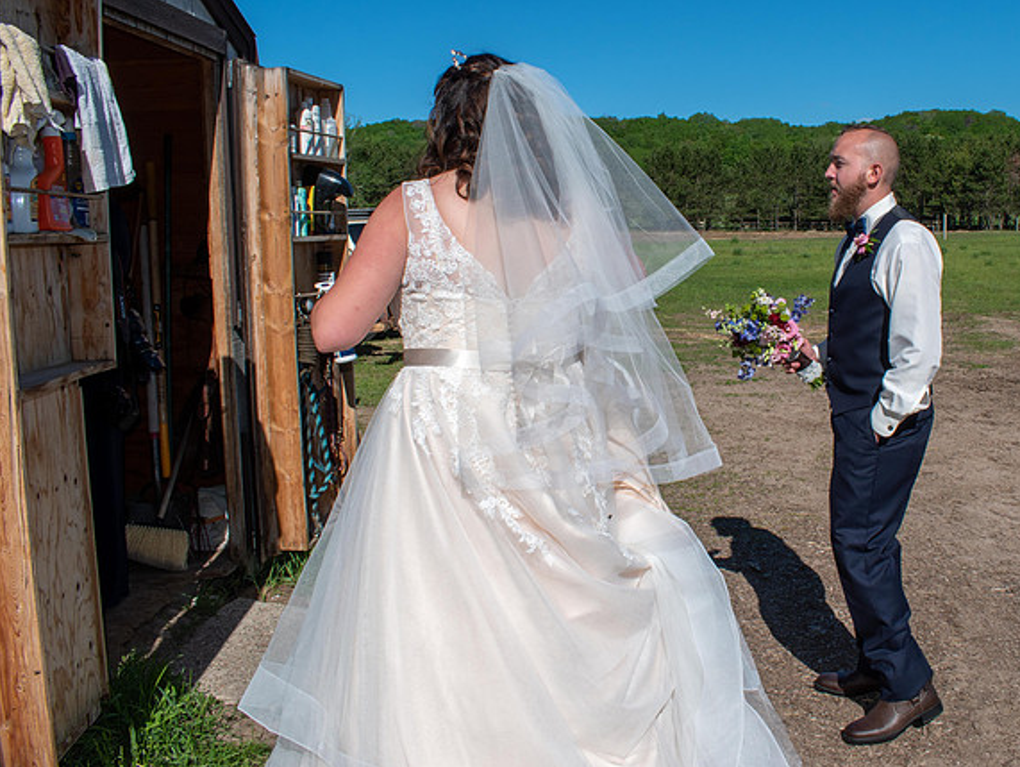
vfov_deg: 41.7
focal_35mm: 34
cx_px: 665
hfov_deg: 53.1
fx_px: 1002
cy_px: 323
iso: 100
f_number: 14
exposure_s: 1/200
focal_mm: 18
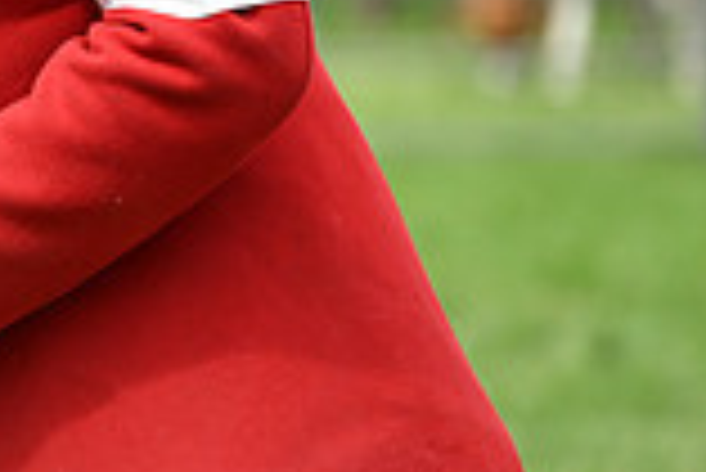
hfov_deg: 3.4
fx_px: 11974
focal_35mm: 610
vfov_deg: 2.3
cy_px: -209
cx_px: -589
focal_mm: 165
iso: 180
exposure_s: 1/1000
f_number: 4
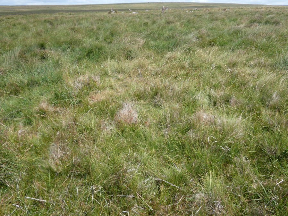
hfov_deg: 58.3
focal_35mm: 31
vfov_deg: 45.5
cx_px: 144
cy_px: 108
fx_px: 258
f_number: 3.3
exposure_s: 1/640
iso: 80
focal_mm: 5.5
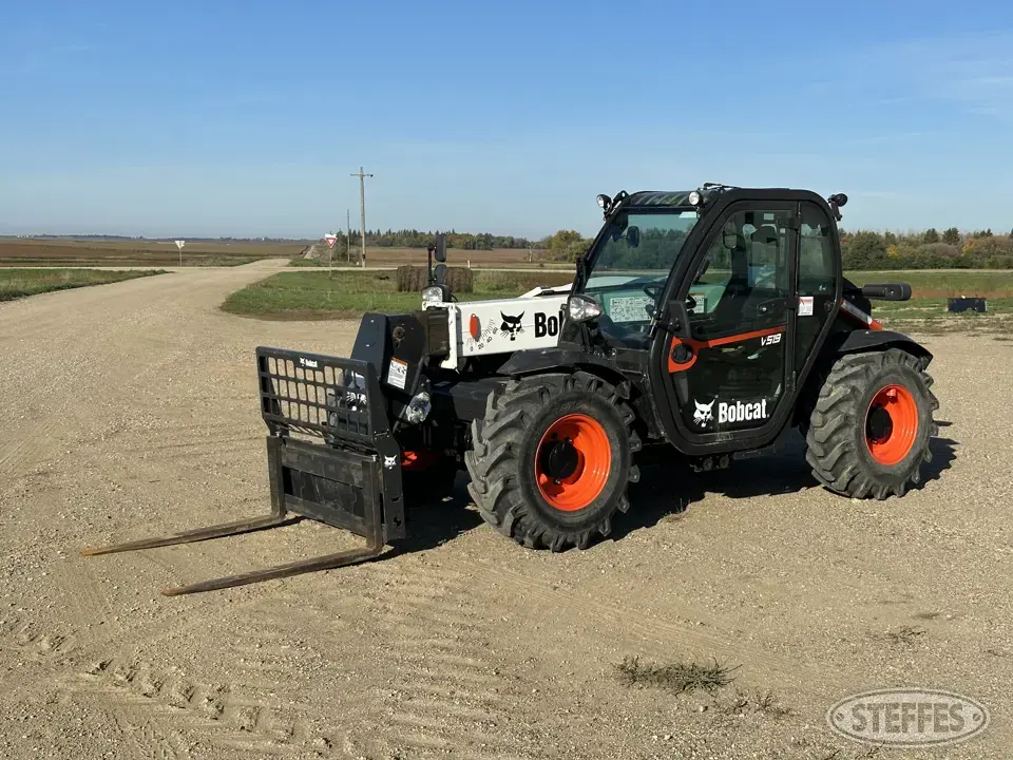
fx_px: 1405
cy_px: 380
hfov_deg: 39.7
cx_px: 506
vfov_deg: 30.3
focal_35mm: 48
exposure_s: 1/4785
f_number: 1.78
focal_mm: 6.86
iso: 64
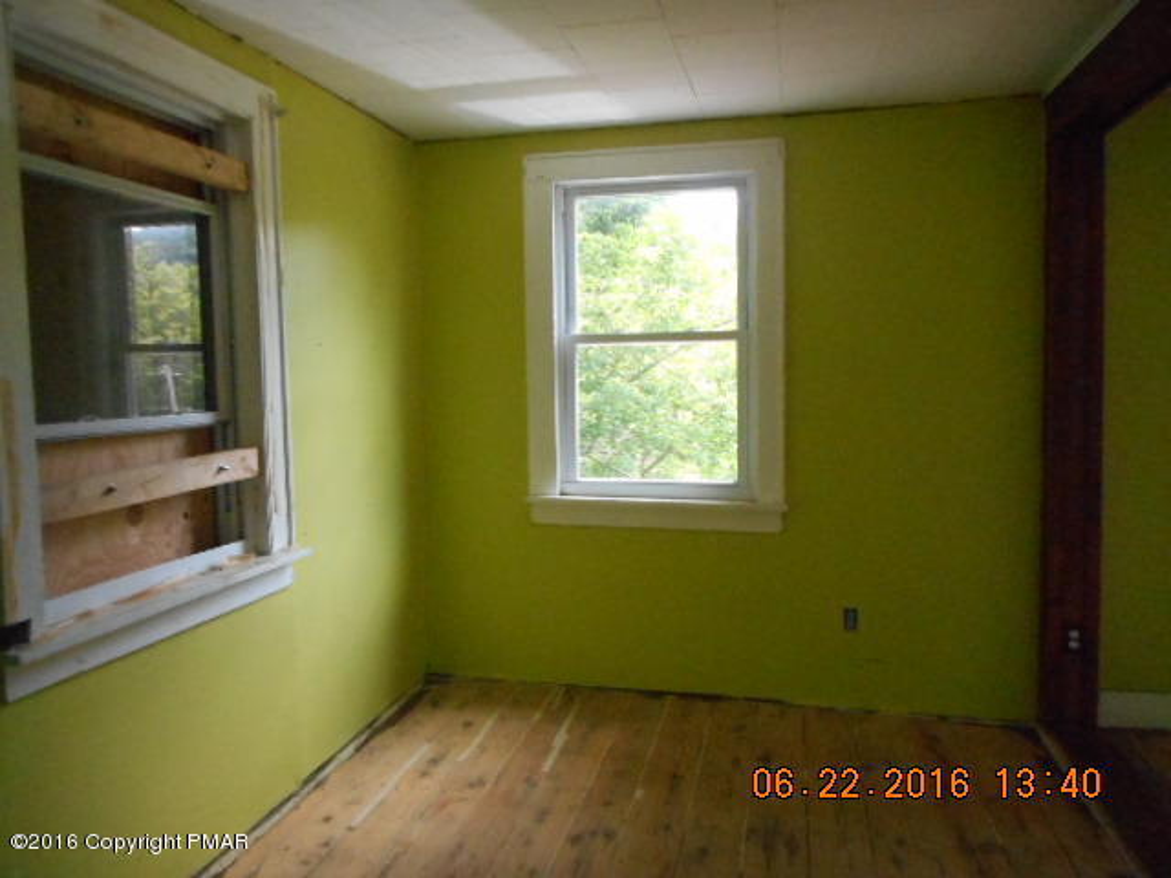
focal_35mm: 25
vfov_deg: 54.9
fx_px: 846
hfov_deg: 69.4
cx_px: 586
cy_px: 439
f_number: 3.7
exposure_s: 1/200
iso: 800
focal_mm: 4.5
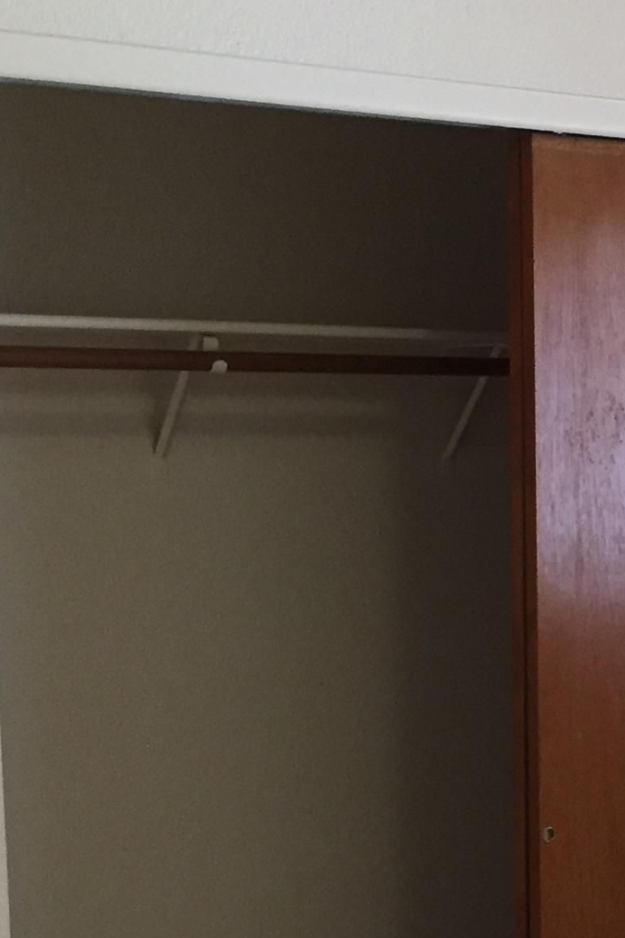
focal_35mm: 78
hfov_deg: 17.0
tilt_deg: -9.0
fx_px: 2032
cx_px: 652
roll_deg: +0.0
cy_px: 734
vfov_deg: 25.6
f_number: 2.2
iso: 250
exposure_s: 1/30
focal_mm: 4.15
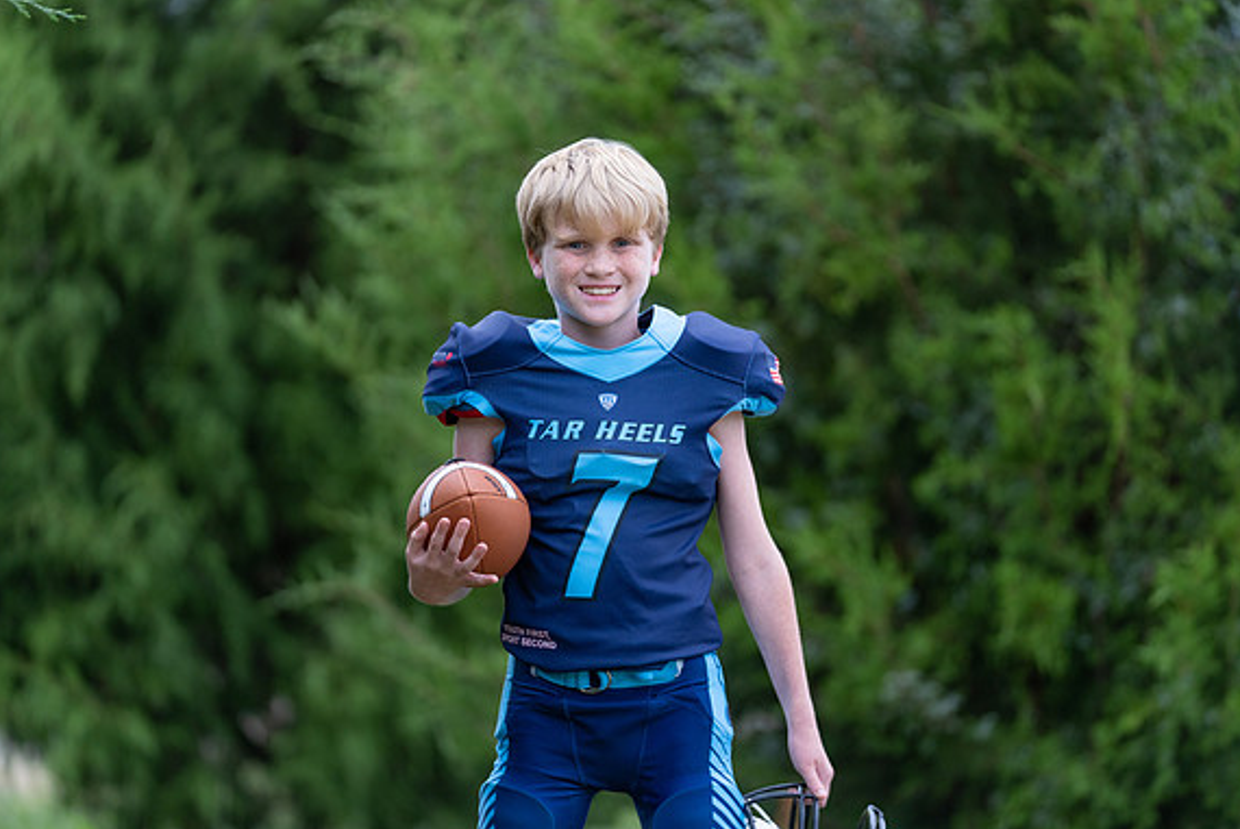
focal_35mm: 179
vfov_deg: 7.7
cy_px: 419
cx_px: 627
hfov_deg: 11.5
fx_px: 6170
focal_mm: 176
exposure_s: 1/320
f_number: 2.8
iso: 400
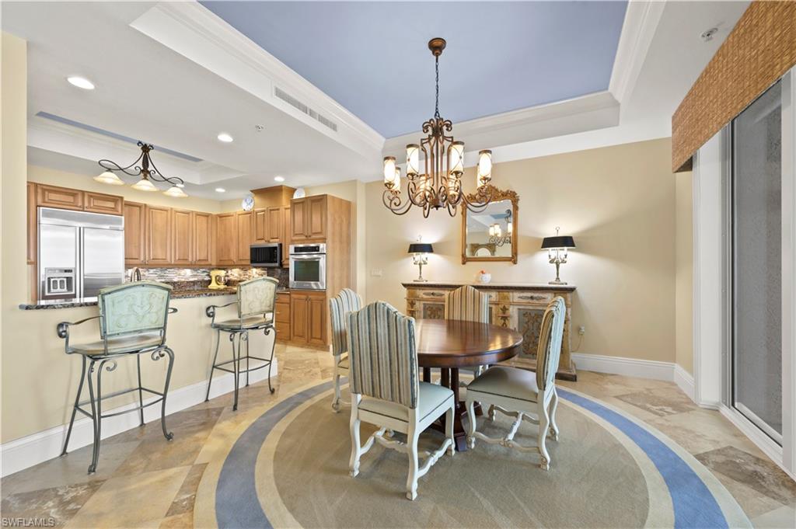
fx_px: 309
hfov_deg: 104.3
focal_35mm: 14
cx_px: 398
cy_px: 264
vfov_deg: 81.1
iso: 320
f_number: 9
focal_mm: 14
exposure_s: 1/3
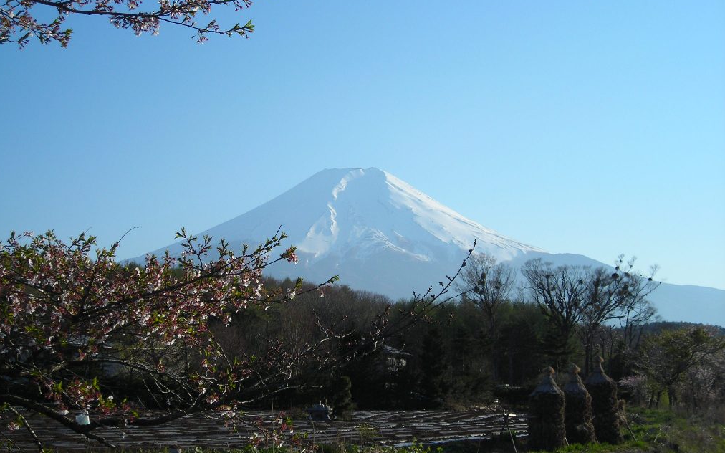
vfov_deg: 22.0
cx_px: 360
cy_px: 235
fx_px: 1165
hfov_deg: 34.6
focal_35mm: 59
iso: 50
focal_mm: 9.1
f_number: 7.3
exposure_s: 1/170
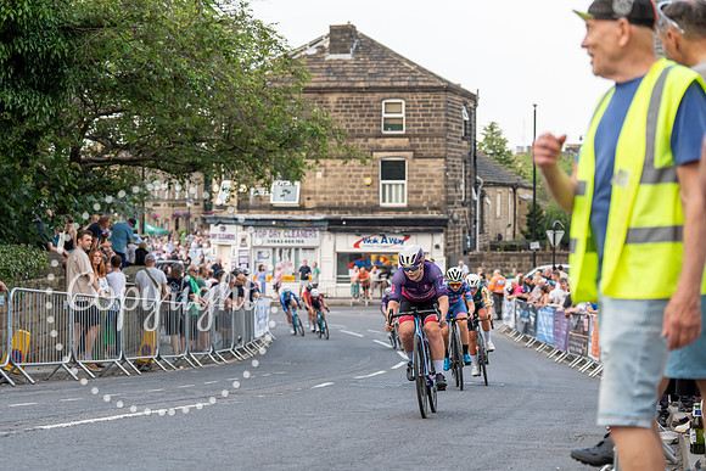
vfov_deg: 17.3
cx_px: 353
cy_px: 236
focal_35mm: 79
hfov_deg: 25.7
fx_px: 1550
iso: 500
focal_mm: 79
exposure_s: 1/1000
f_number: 3.5
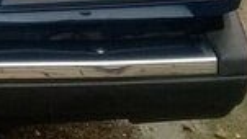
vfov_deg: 7.7
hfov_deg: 13.3
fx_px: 969
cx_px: -175
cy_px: -189
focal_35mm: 148
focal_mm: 3.3
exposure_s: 1/185
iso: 64
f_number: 2.2
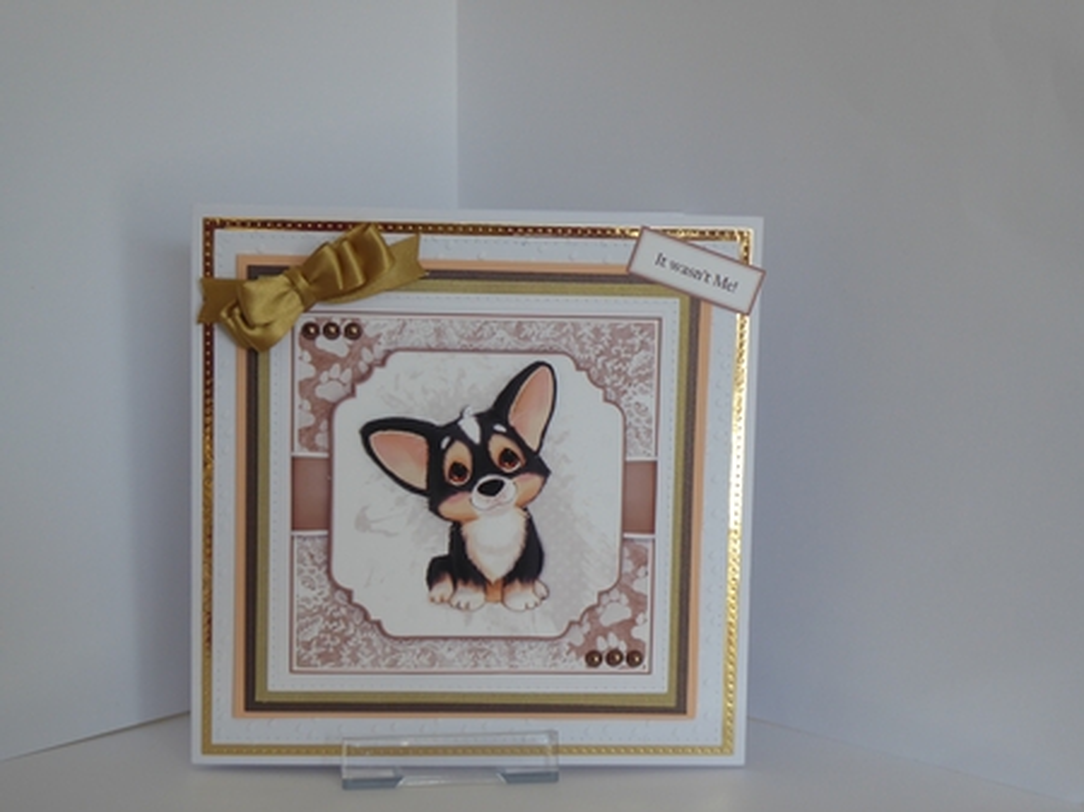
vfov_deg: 25.6
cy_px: 406
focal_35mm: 57
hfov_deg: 33.8
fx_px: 1784
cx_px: 542
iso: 100
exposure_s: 1/60
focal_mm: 9.6
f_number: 4.1
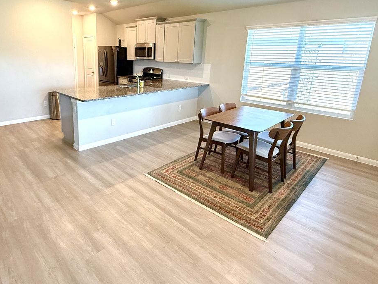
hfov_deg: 75.0
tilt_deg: -13.1
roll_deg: -1.5
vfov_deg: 60.4
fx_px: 240
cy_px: 110
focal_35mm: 22
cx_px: 141
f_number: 2.2
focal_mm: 2.22
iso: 400
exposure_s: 1/120
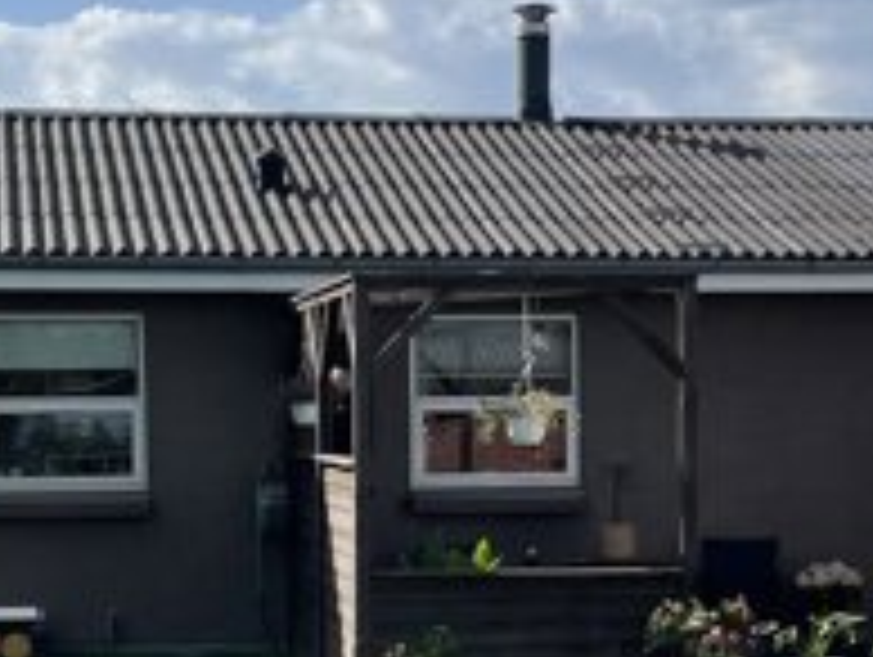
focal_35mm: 107
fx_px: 2702
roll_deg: +1.4
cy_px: 572
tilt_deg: -2.9
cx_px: 441
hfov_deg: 18.4
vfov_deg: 13.8
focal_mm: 4.2
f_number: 1.6
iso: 32
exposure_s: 1/4464
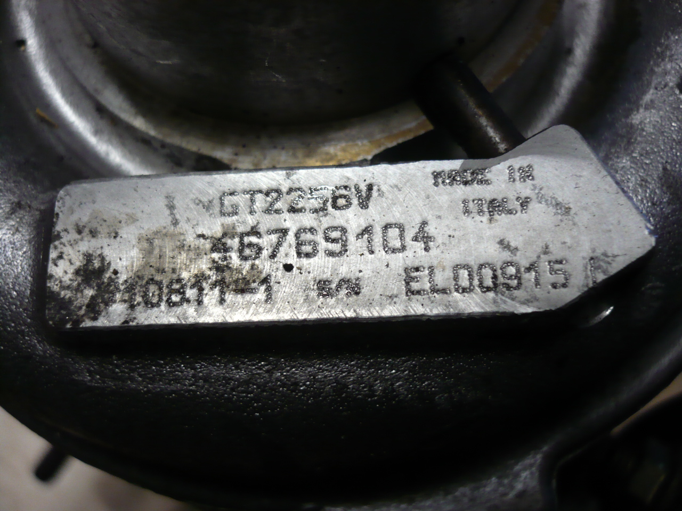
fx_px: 690
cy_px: 256
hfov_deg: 52.6
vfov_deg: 40.7
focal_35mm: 35
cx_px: 341
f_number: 2.8
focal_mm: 5.8
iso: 200
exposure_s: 1/25
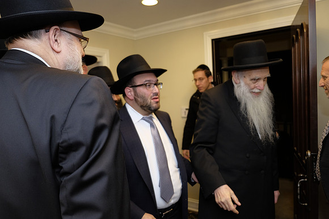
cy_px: 110
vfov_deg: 48.0
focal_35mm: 27
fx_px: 247
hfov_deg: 67.4
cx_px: 164
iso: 800
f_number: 2.8
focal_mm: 18
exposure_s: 1/180
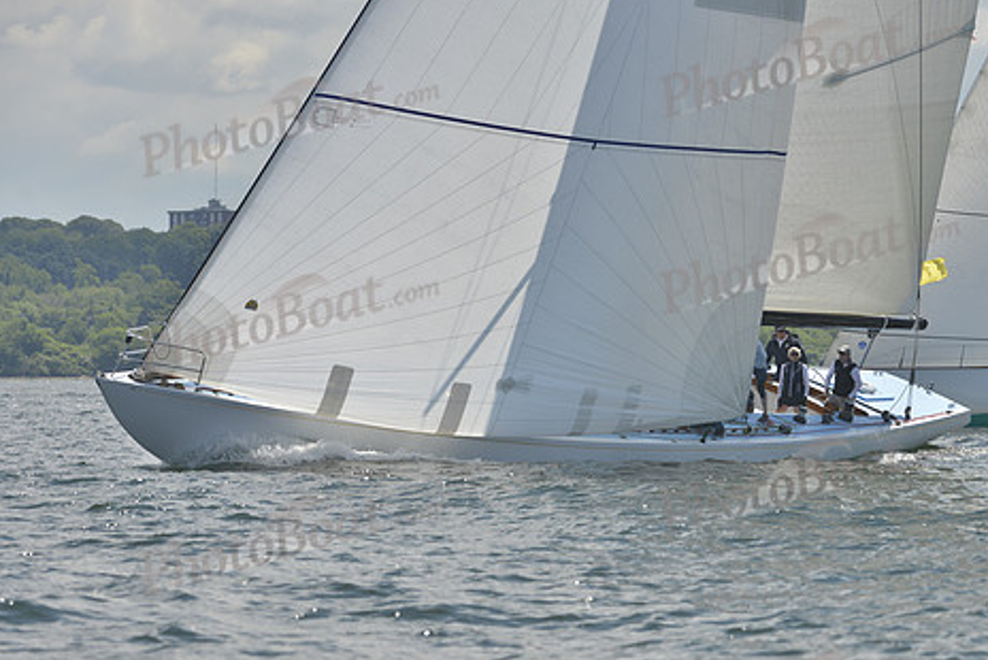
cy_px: 399
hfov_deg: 8.2
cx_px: 551
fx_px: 6865
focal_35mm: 250
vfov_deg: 5.5
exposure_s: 1/1250
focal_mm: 200
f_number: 7.1
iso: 280
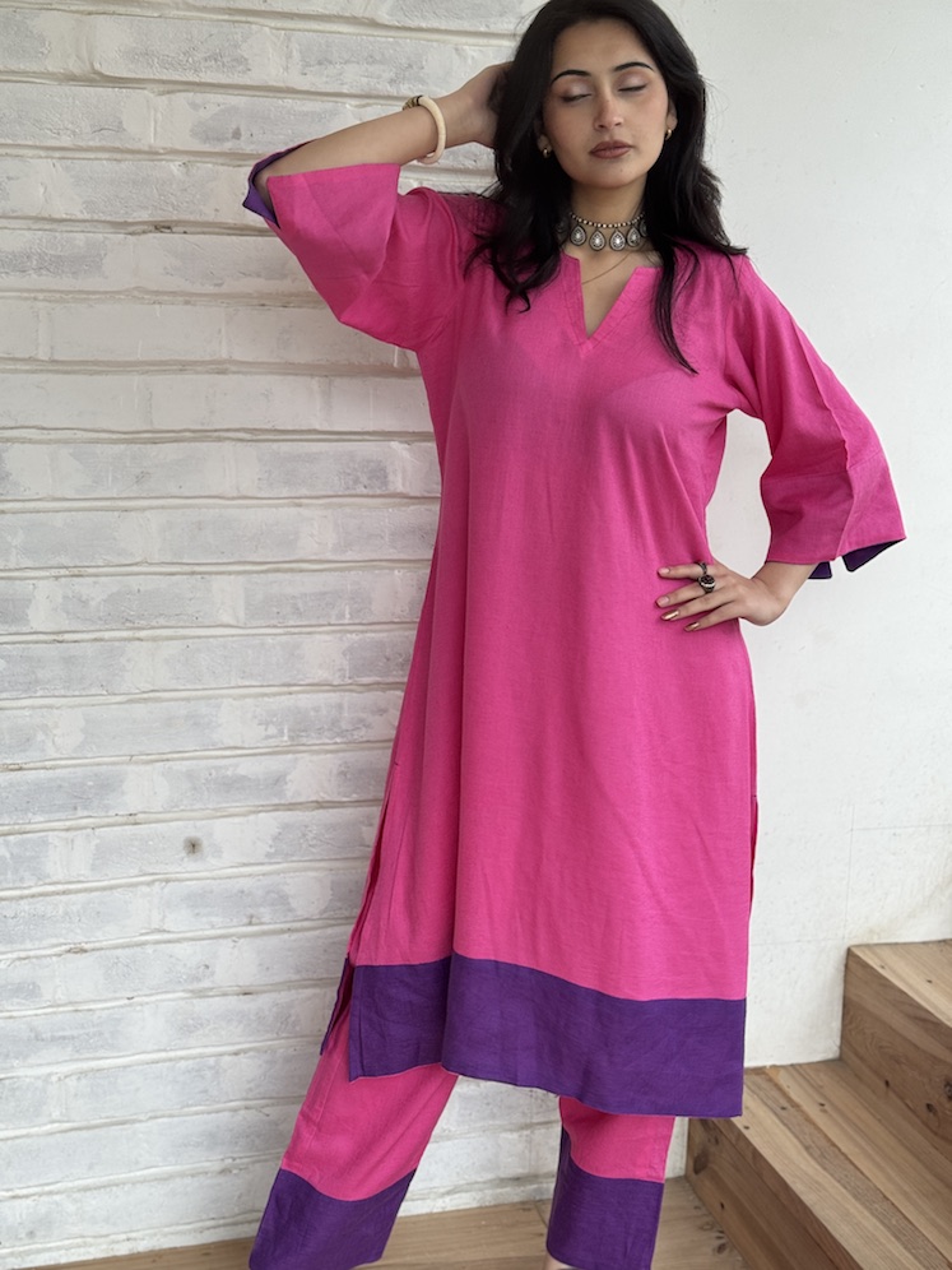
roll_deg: -0.8
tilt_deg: -10.9
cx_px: 476
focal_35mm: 48
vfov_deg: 39.7
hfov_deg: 30.3
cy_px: 635
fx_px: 1760
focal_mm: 6.76
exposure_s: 1/100
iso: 50
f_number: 1.78
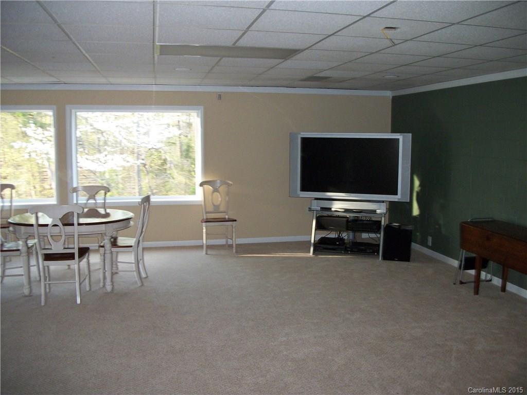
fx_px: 487
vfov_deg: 44.2
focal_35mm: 32
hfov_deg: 56.8
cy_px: 198
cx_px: 264
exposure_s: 1/60
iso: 250
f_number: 2.9
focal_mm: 5.7
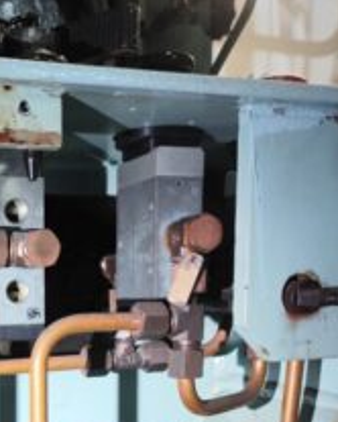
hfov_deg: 27.6
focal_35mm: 52
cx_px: 4
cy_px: 420
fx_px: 649
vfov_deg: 33.0
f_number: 1.65
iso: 250
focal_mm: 6.14
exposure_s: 1/50
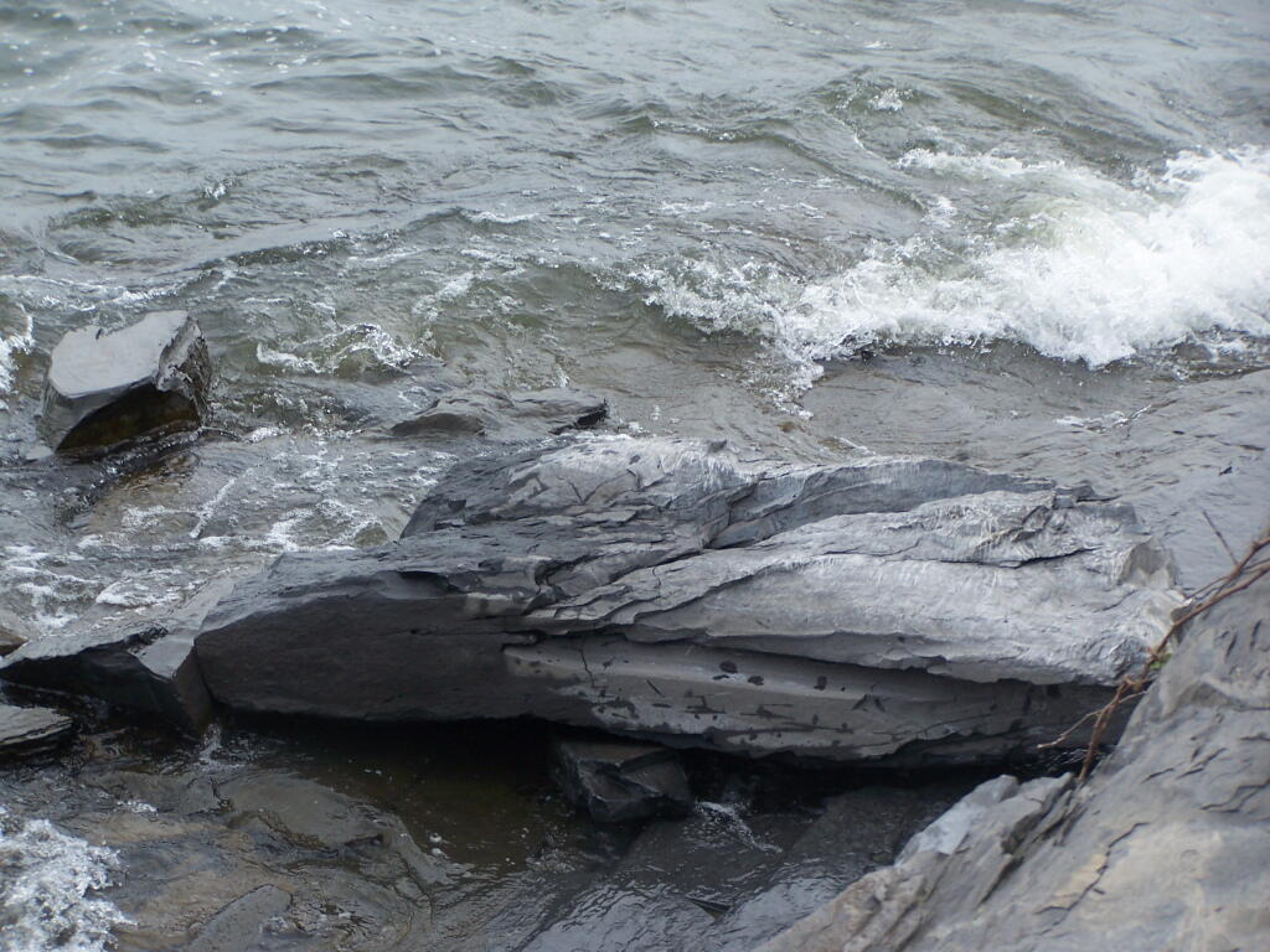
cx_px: 635
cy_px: 476
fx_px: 4293
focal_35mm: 117
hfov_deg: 16.8
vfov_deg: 12.7
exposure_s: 1/640
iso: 80
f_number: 3.2
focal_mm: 19.4
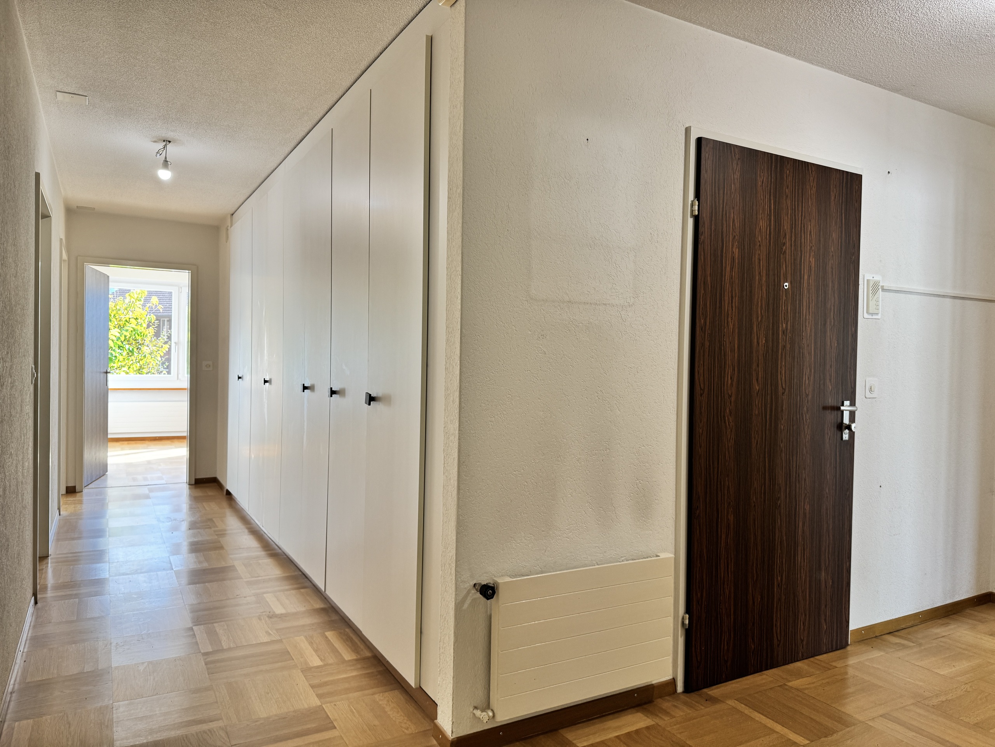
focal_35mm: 24
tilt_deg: -1.2
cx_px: 498
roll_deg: -0.9
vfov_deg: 56.8
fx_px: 690
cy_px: 374
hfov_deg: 71.6
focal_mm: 6.76
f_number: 1.78
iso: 80
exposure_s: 1/100
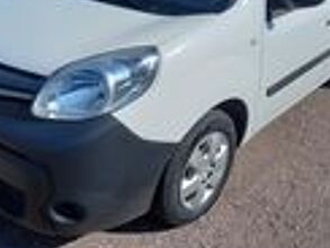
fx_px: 391
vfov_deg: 34.5
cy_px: 64
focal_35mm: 41
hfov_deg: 45.7
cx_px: 153
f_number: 2
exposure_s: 1/993
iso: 25
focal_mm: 4.6
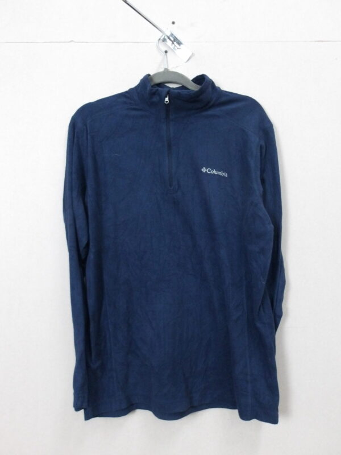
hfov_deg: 51.4
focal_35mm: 27
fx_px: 355
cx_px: 170
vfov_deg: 65.3
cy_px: 228
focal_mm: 4.9
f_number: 3
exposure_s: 1/60
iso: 800
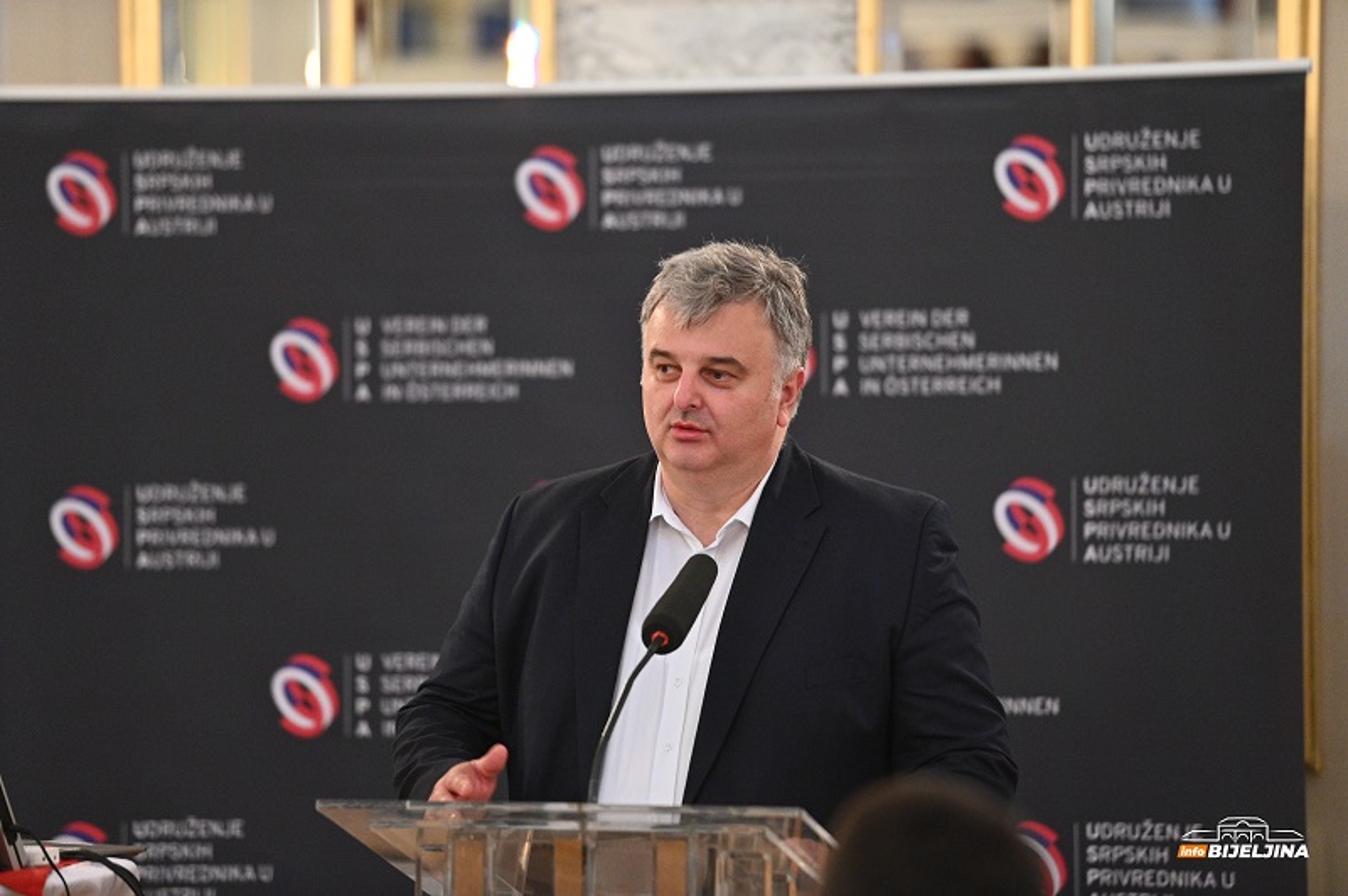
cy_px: 448
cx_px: 674
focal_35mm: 200
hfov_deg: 10.3
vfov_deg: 6.9
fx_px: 7483
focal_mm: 200
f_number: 2.8
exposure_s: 1/200
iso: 3200
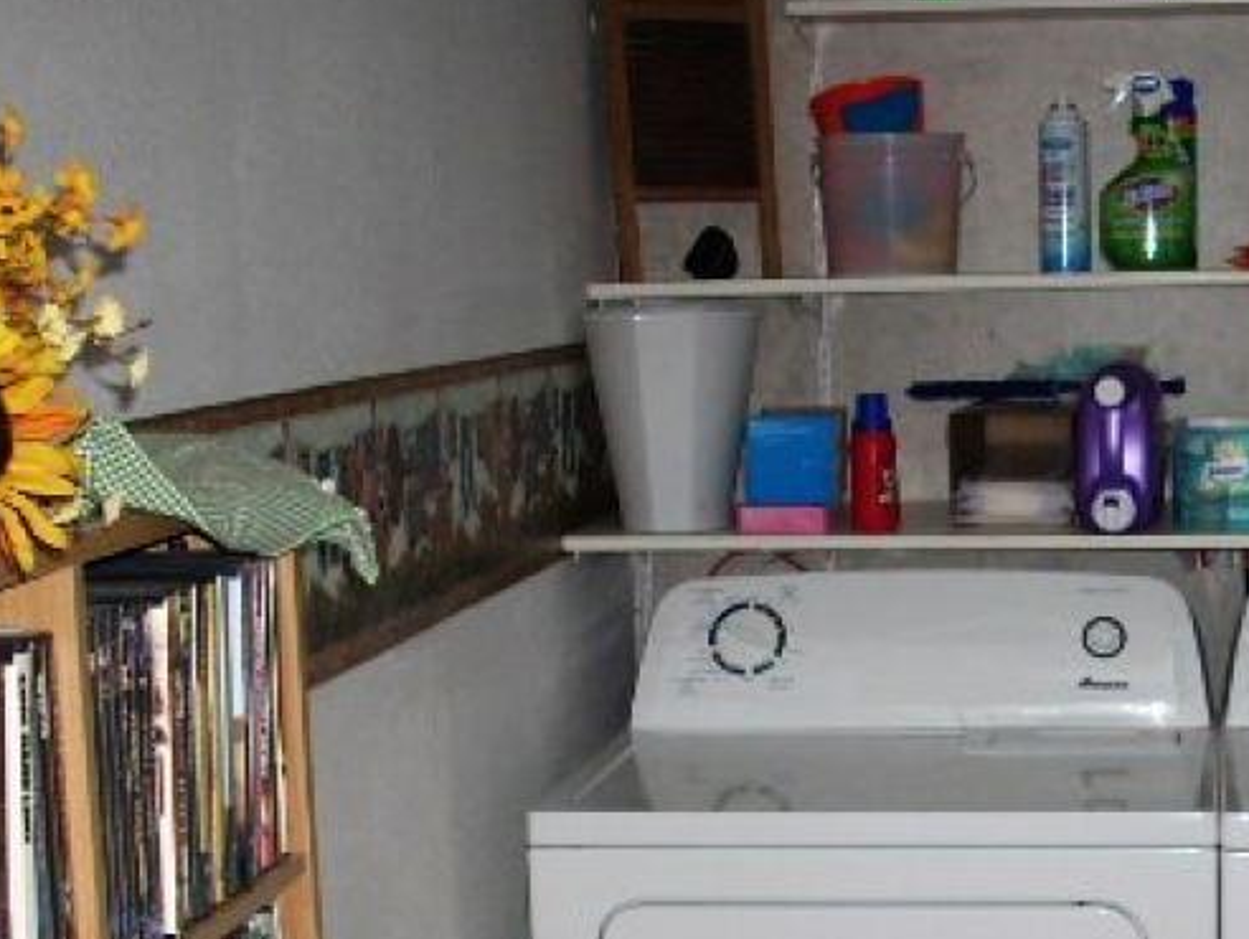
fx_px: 2781
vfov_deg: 19.0
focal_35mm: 77
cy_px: 714
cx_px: 1028
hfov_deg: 24.8
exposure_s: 1/60
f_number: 2.8
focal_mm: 6.2
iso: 64
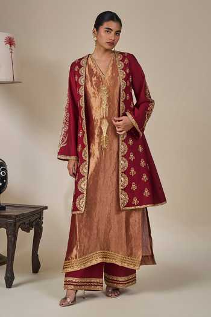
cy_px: 158
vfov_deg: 36.2
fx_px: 484
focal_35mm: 55
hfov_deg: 24.6
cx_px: 106
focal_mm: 55
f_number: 5.6
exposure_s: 1/160
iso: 250
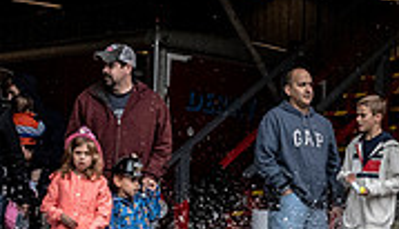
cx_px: 320
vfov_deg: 8.3
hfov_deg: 14.4
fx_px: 1575
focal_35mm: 148
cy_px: 221
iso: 2000
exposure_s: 1/8000
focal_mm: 22
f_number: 4
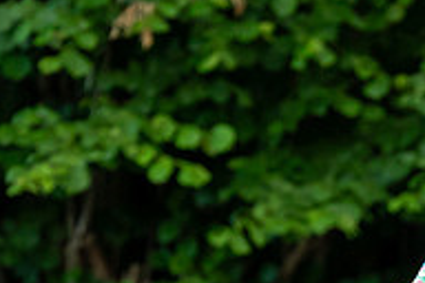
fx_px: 8747
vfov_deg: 1.9
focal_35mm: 741
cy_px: 577
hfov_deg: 2.8
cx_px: 398
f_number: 3.2
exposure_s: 1/800
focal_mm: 164
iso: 1000
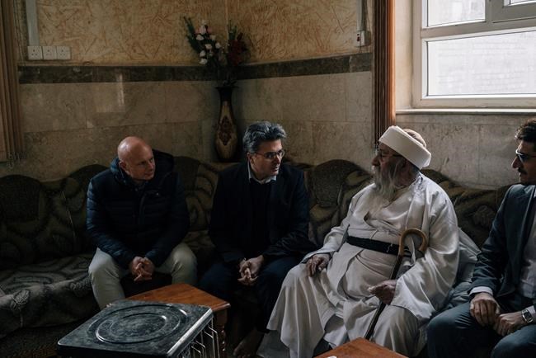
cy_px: 179
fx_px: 521
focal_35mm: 35
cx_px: 268
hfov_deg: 54.4
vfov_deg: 37.9
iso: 2000
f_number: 5.6
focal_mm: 35
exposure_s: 1/200
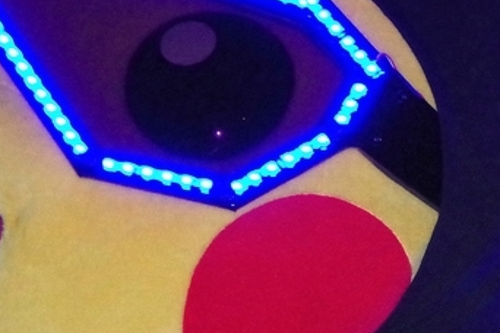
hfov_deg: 3.9
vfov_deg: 2.6
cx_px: 557
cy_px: 257
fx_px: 7305
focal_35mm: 526
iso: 6400
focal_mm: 100
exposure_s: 1/160
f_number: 5.6
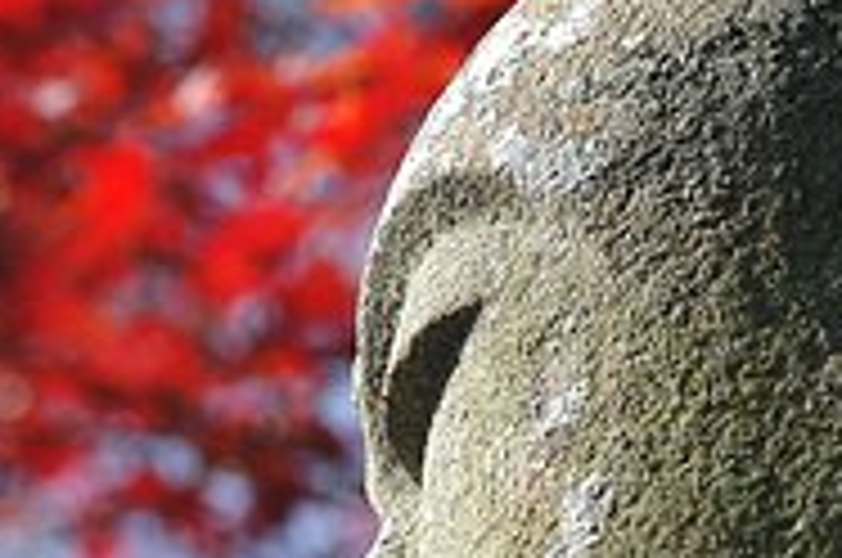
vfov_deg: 3.7
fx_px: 8639
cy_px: 562
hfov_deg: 5.6
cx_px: 257
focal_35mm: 370
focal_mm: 90
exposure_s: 1/400
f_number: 8
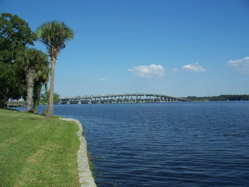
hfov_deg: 50.1
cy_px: 94
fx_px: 266
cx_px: 124
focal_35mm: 37
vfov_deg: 38.7
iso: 64
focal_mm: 7.8
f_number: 4
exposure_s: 1/800
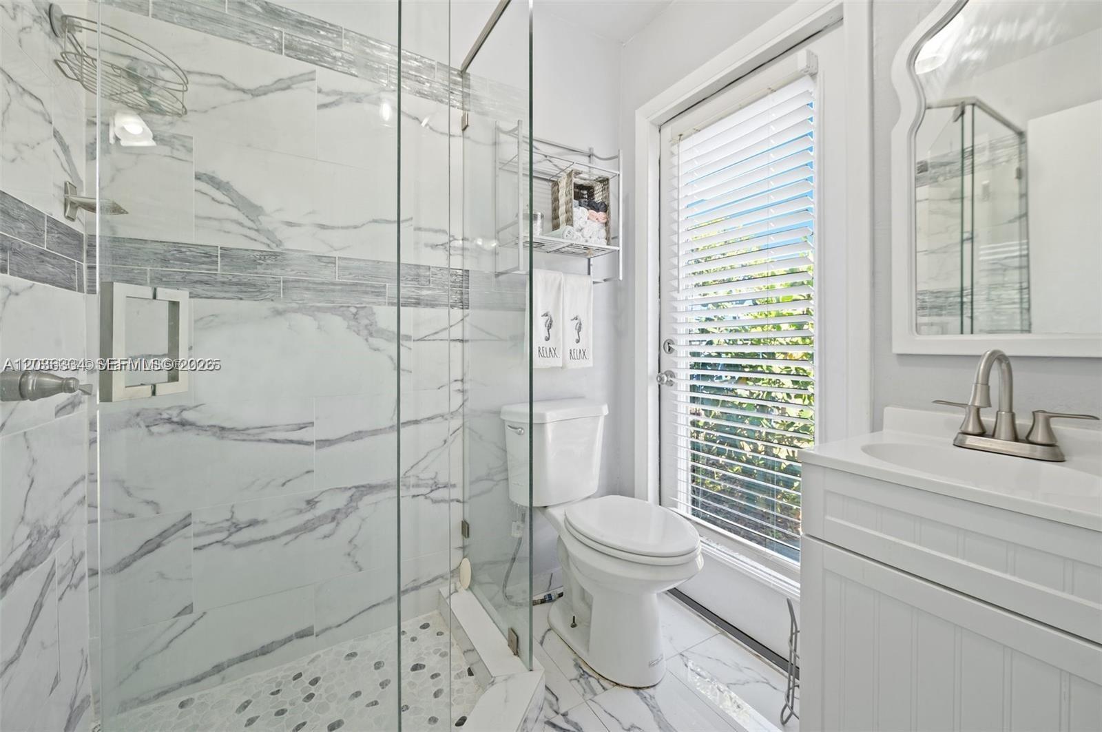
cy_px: 366
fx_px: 428
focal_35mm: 14
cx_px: 551
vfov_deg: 81.1
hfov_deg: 104.3
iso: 200
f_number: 8
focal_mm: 14
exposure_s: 1/5
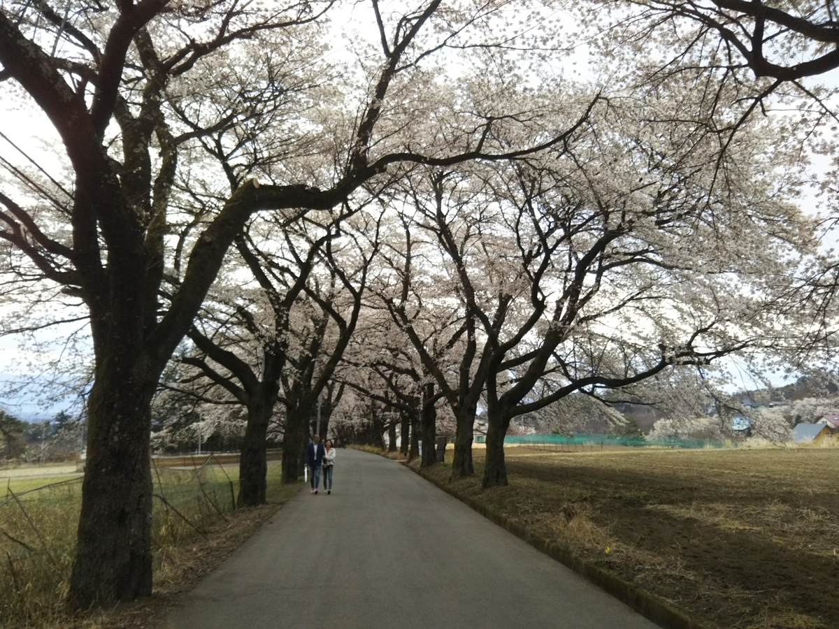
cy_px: 314
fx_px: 727
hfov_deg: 60.0
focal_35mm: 30
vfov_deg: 46.8
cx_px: 420
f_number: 2.2
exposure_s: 1/177
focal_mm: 4
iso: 25
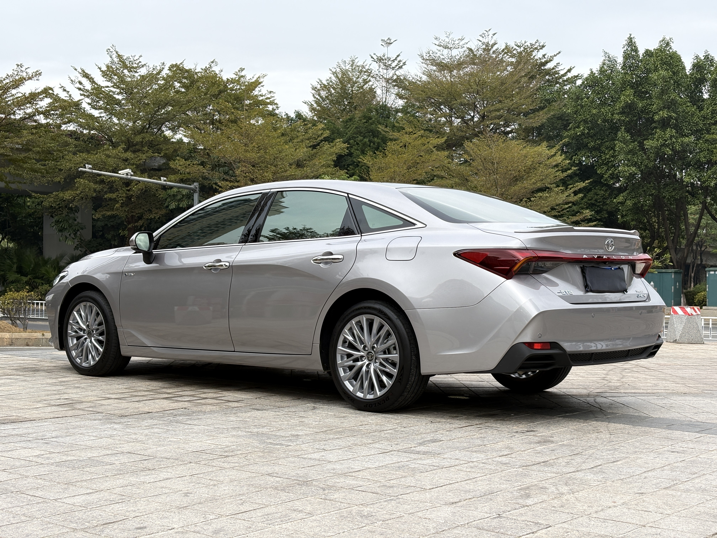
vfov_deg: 28.0
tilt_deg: +0.9
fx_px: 1077
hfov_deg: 36.8
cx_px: 358
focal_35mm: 52
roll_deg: -0.7
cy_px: 269
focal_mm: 5.96
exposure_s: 1/1136
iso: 40
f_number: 1.6
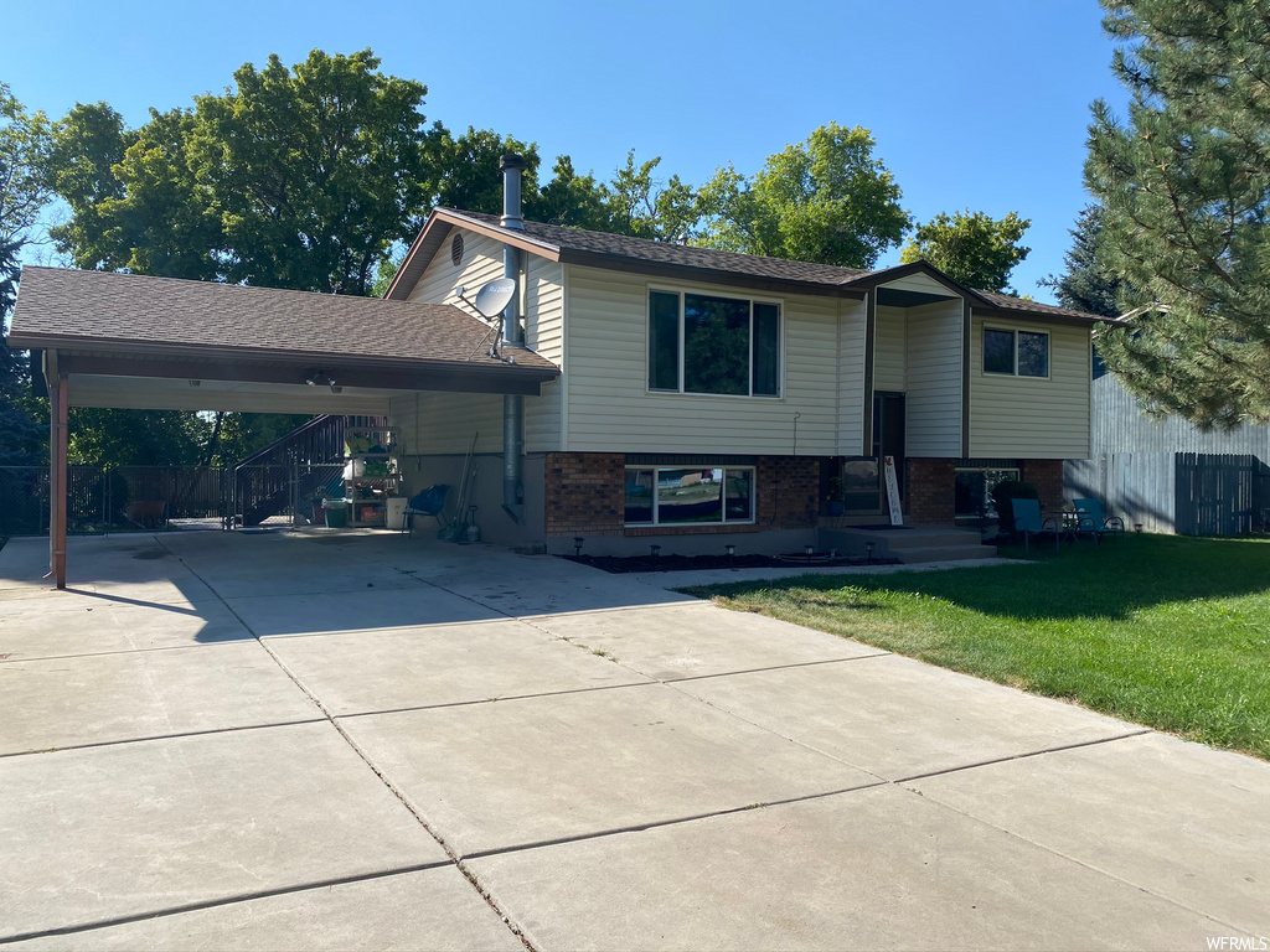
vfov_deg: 53.1
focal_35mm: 26
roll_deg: -0.2
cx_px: 635
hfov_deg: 67.3
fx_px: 954
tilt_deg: +1.2
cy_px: 476
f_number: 1.8
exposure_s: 1/2268
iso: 32
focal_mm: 4.25
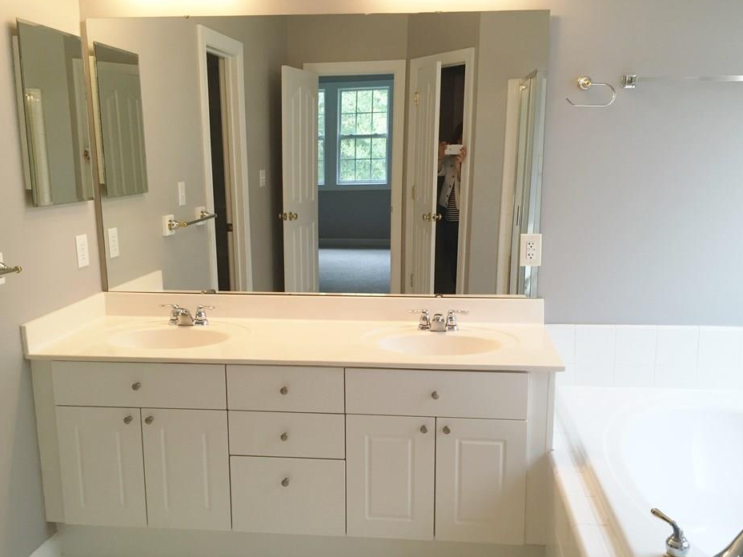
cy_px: 291
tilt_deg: -11.2
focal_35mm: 32
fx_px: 687
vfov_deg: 44.1
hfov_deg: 56.8
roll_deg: -0.8
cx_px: 386
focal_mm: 4.15
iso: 32
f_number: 2.2
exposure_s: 1/40
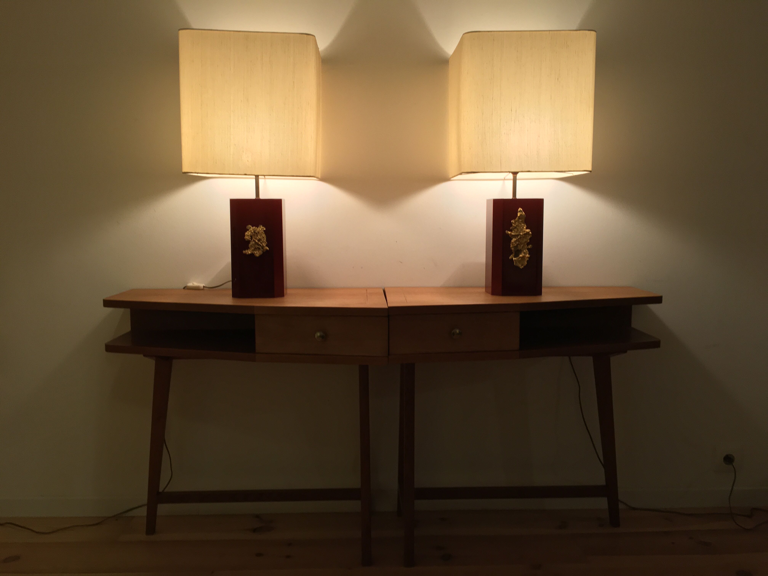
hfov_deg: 61.7
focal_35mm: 29
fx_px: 643
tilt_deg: -7.2
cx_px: 384
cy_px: 288
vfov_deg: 48.2
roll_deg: +0.5
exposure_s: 1/33
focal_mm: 4.15
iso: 80
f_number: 2.2
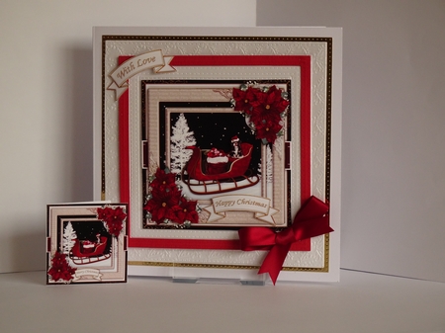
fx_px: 1632
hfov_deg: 15.5
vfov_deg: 11.7
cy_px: 166
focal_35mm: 127
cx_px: 222
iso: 200
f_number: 5.6
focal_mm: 21.66
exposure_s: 1/160
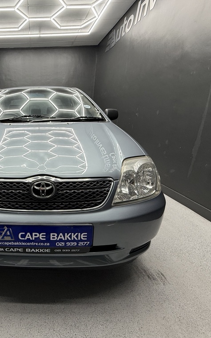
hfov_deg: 53.6
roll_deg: +0.8
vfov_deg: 85.1
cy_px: 169
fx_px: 184
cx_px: 28
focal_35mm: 20
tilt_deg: -15.5
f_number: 2.2
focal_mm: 2.22
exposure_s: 1/100
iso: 100
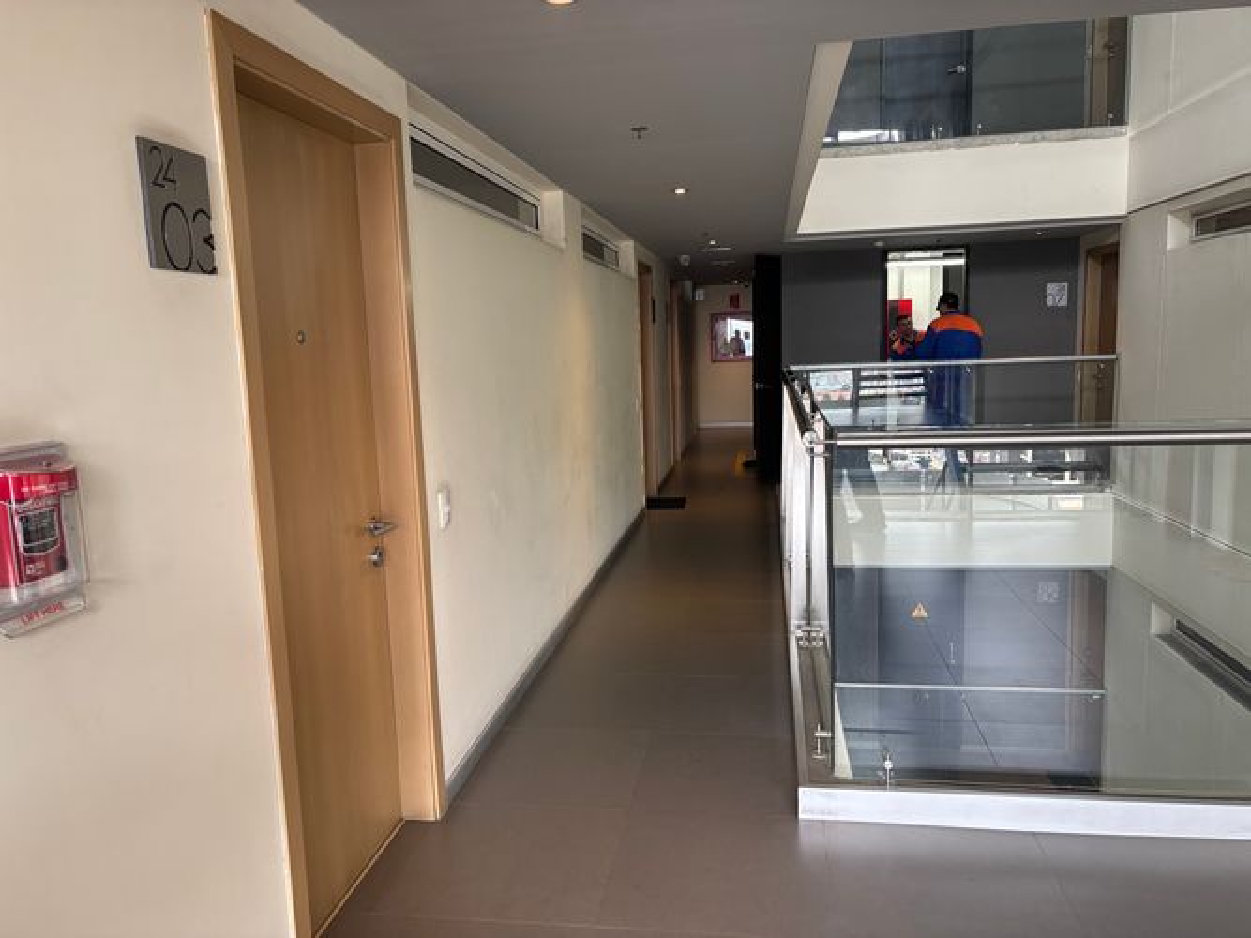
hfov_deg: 67.3
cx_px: 626
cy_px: 469
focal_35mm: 26
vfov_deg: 53.0
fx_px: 939
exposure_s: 1/111
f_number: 1.6
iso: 125
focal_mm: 5.96
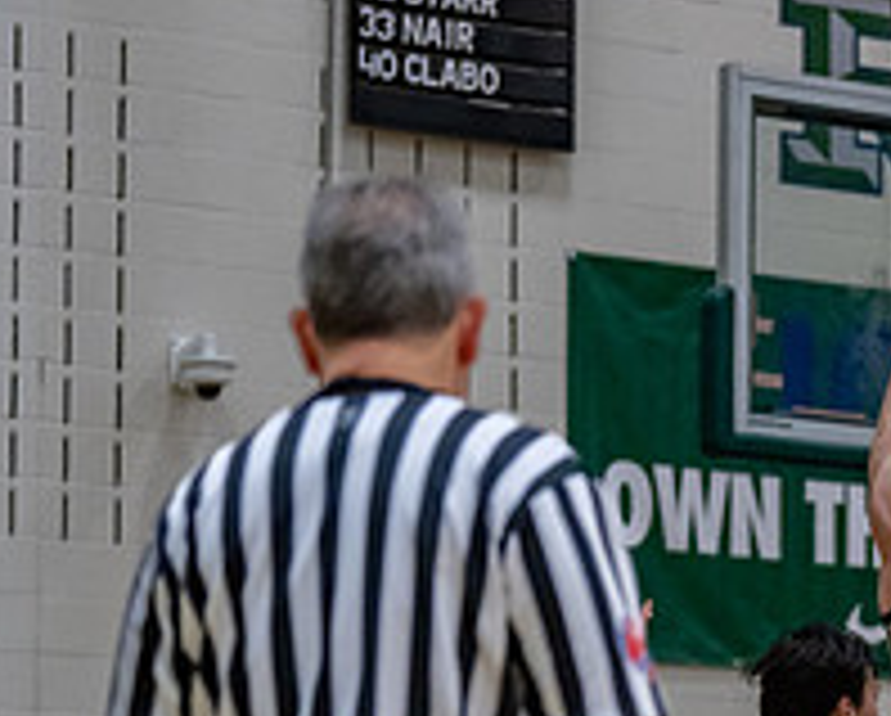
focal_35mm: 206
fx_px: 5440
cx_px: 1089
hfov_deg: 9.2
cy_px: 919
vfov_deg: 7.4
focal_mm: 70
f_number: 2.8
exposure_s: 1/1000
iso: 2500
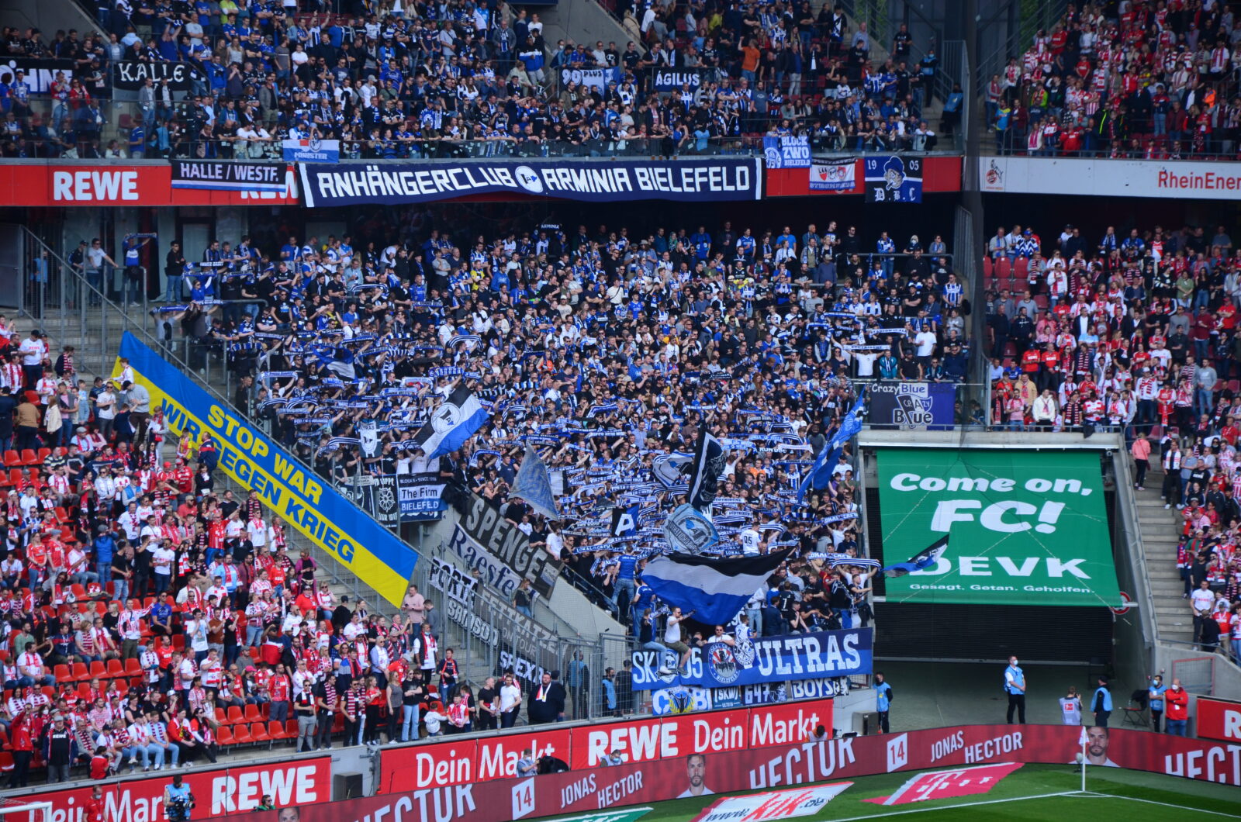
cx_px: 620
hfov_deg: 13.1
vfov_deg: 8.7
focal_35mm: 158
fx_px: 5419
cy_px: 411
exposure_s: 1/500
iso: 320
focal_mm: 105
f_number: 5.6
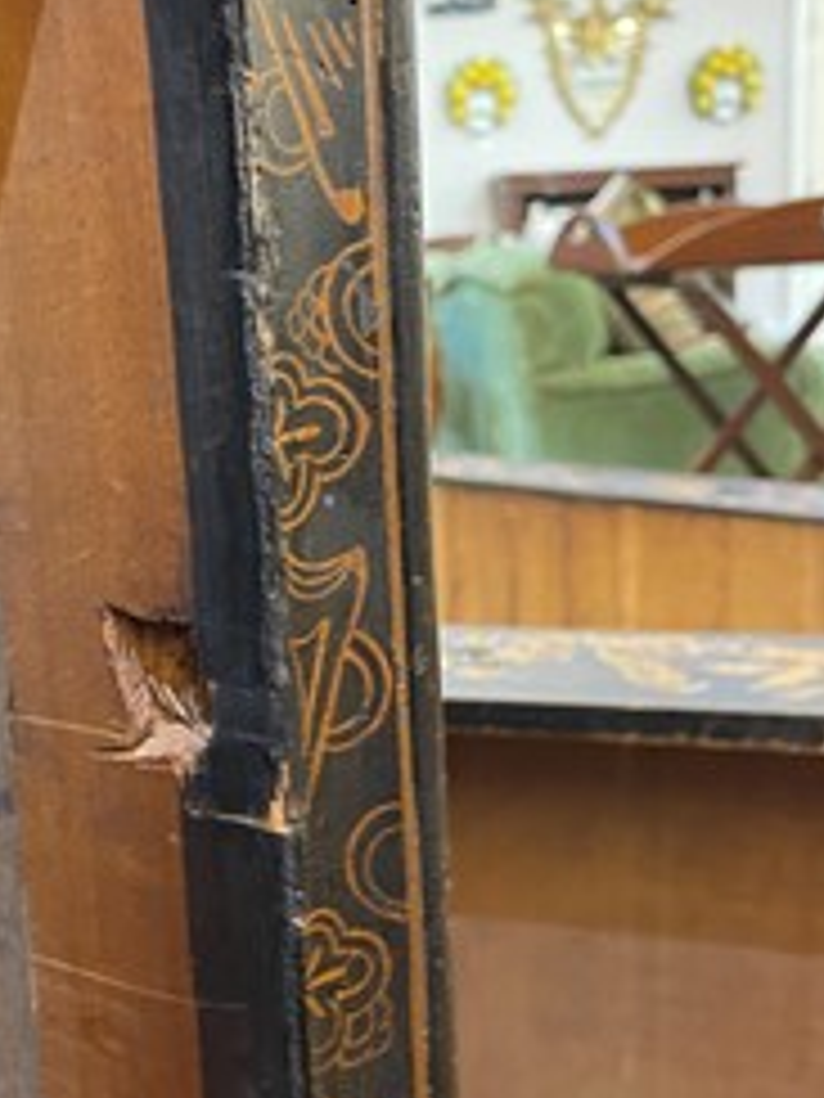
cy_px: 486
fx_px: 1301
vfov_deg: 45.7
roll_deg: +3.4
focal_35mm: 41
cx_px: 167
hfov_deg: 34.1
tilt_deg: -8.2
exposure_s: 1/25
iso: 500
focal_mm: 5.1
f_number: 1.6
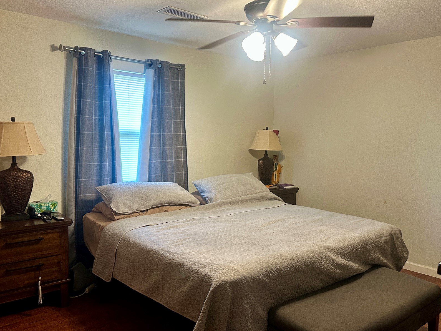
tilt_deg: -2.5
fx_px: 369
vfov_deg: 48.2
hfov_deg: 61.7
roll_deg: -0.8
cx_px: 220
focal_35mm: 29
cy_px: 156
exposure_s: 1/60
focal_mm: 6.86
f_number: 1.78
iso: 250
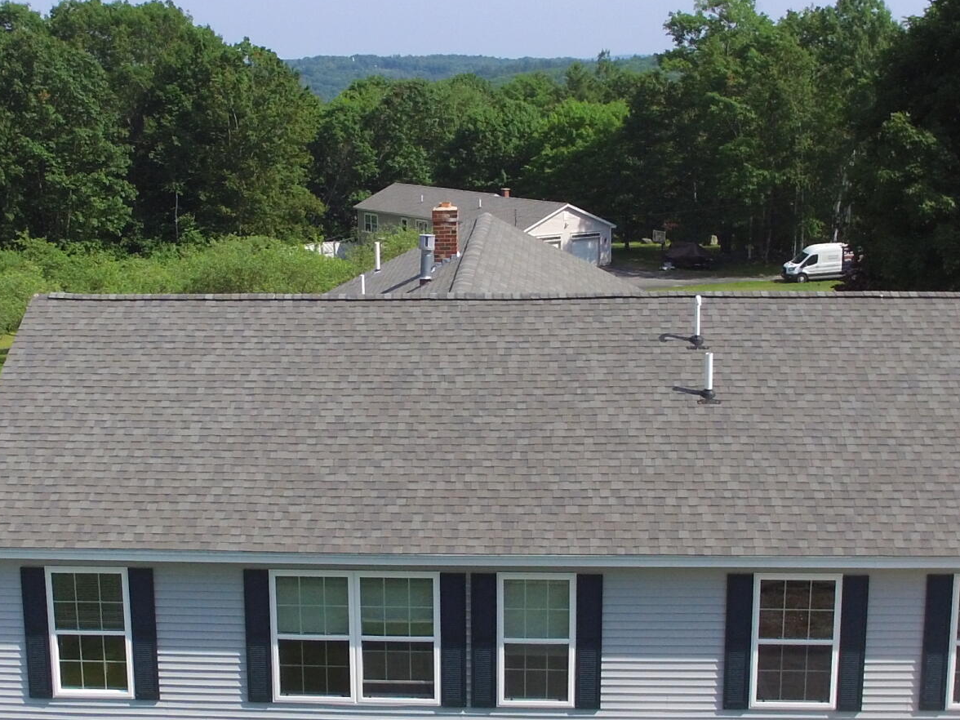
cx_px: 381
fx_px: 1414
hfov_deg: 37.3
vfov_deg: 28.6
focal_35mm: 51
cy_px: 379
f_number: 2.8
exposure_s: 1/1117
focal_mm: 3.61
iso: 100
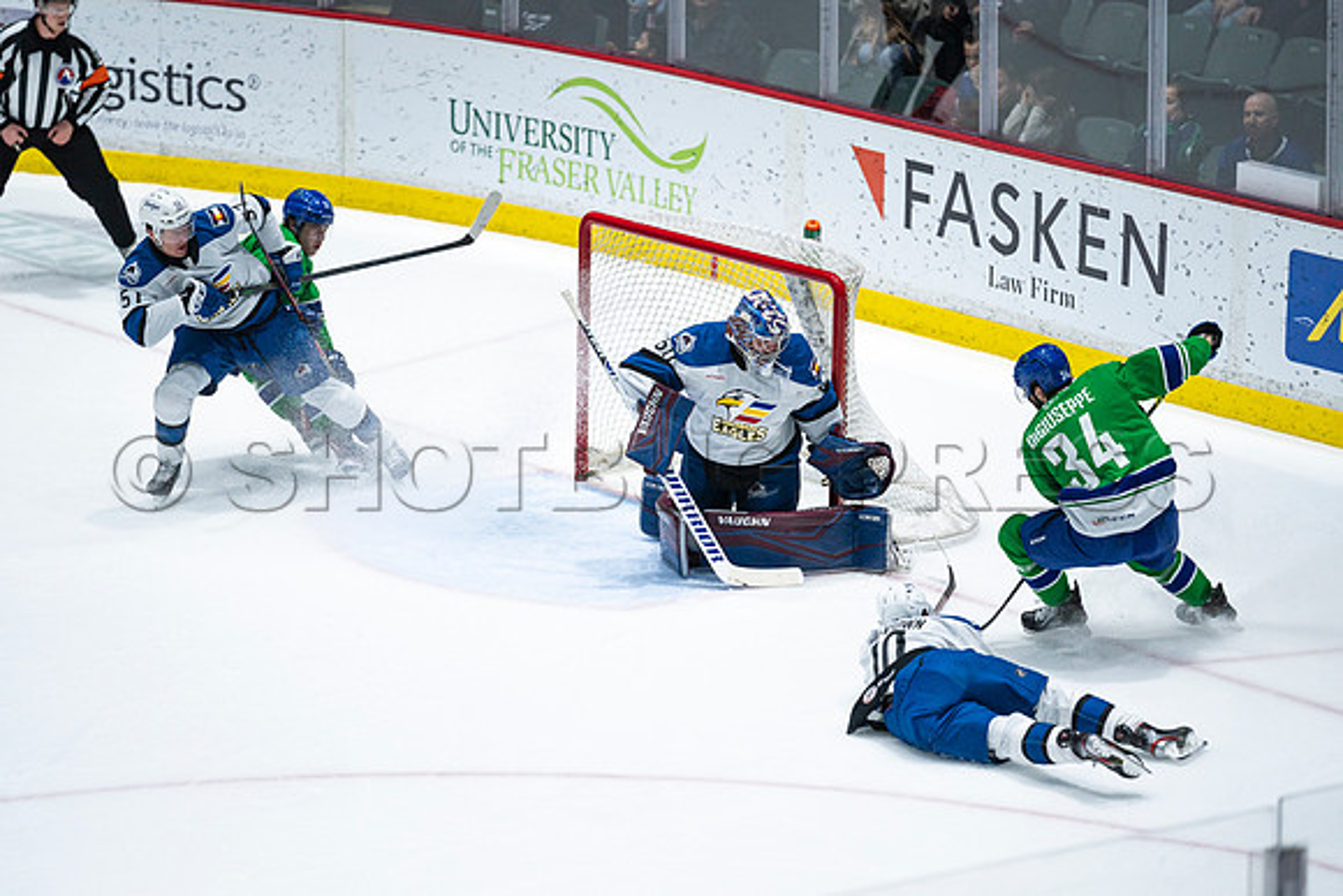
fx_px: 7463
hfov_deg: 10.3
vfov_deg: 6.9
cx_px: 672
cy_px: 448
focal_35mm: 200
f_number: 2.8
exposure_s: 1/1250
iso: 1250
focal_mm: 200
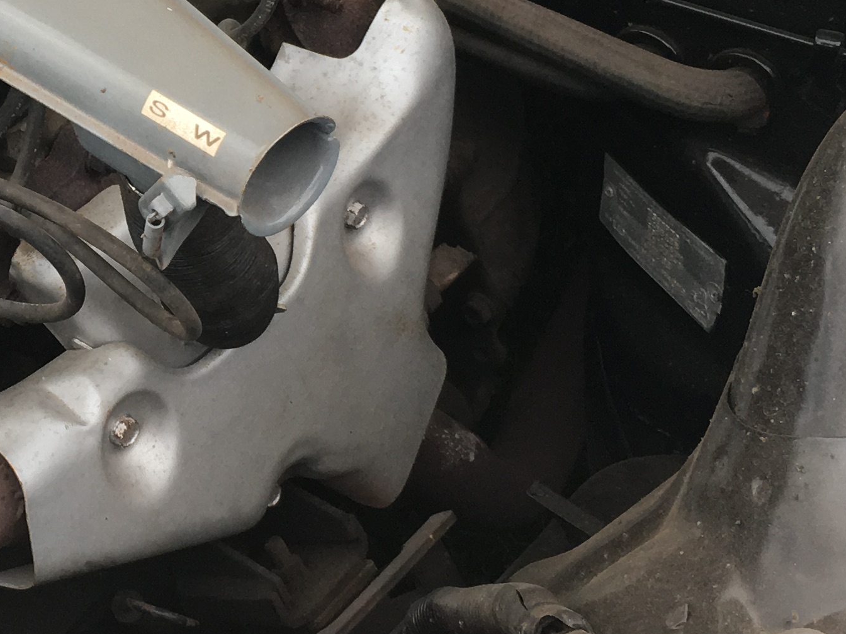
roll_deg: +4.2
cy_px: 135
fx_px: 2126
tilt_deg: -43.3
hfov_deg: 21.9
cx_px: 57
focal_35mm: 87
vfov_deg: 16.9
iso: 40
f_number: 2.2
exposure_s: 1/100
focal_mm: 4.15
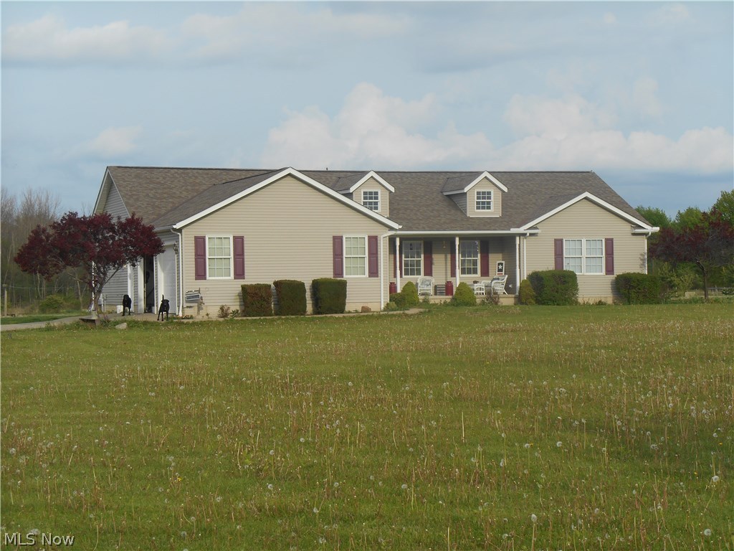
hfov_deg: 24.4
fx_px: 1696
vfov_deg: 18.4
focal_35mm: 80
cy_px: 276
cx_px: 367
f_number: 4.7
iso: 80
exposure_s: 1/320
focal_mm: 14.3
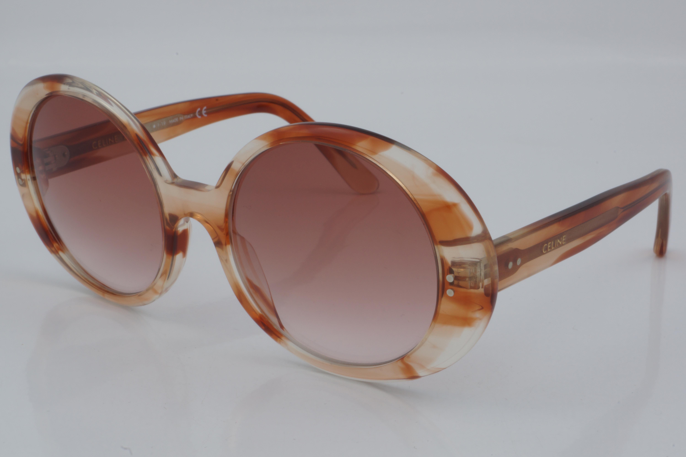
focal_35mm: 75
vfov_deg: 18.2
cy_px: 228
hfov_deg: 27.0
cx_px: 343
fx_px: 1429
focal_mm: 50
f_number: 32
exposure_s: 1/4
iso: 100
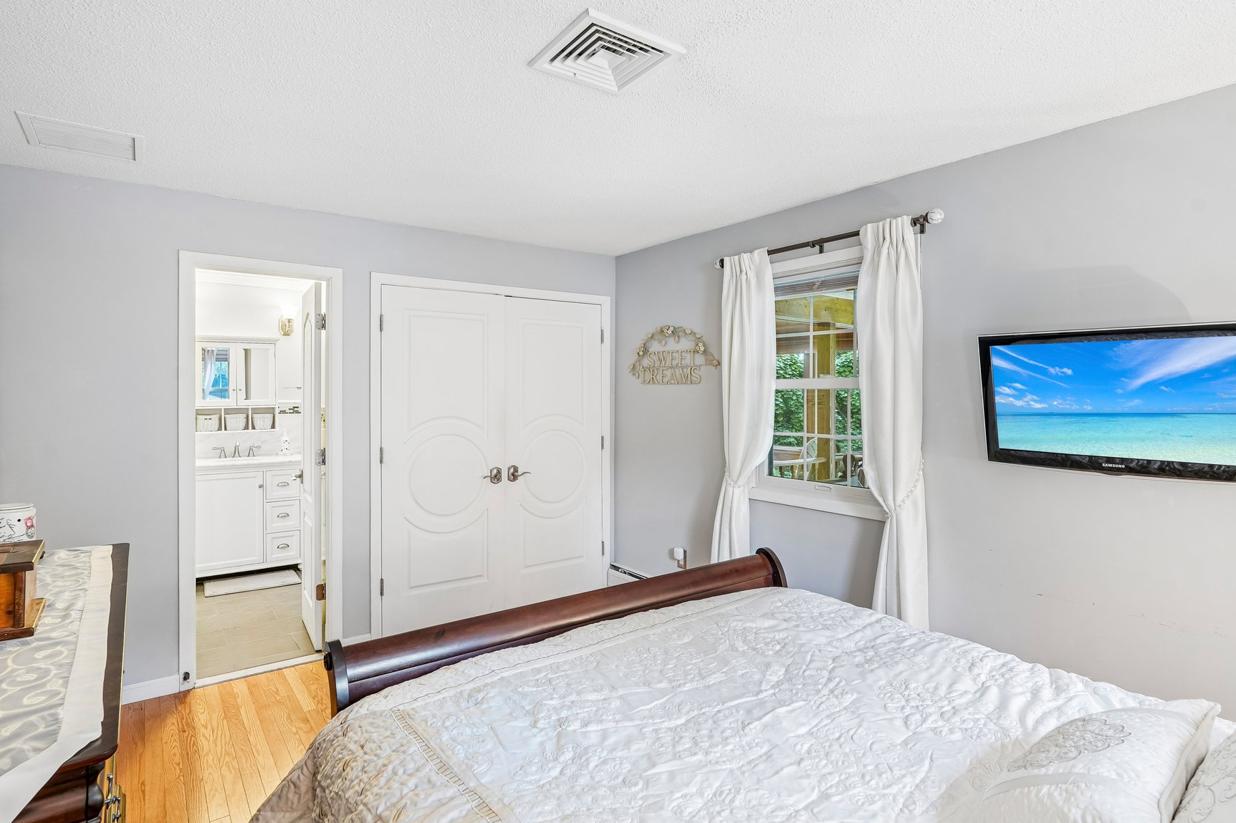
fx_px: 652
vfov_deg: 64.5
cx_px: 622
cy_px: 395
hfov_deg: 86.9
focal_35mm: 19
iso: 400
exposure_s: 1/4
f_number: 8
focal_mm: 16
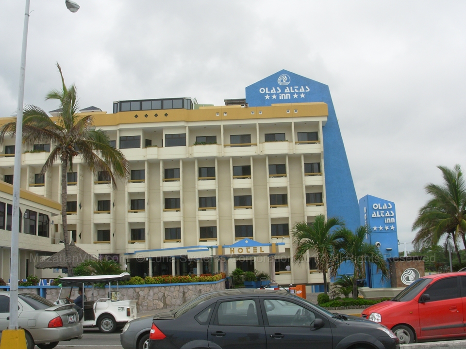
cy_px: 174
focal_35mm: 38
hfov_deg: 49.0
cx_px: 233
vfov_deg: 37.7
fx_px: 512
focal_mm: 6.3
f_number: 4.9
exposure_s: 1/456
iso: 50
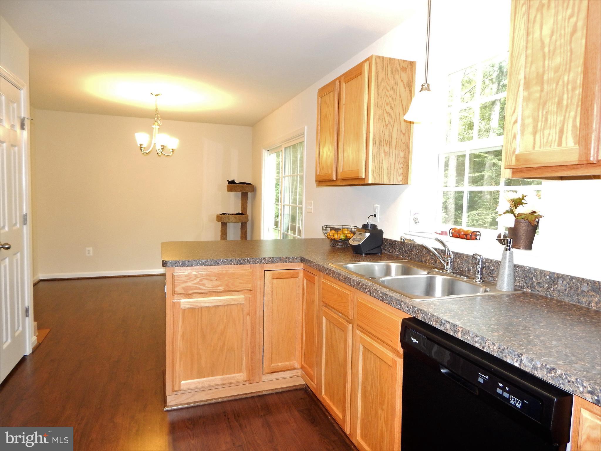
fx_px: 382
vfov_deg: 61.1
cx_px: 300
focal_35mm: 22
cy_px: 226
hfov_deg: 76.4
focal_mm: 4
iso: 280
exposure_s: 1/30
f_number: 3
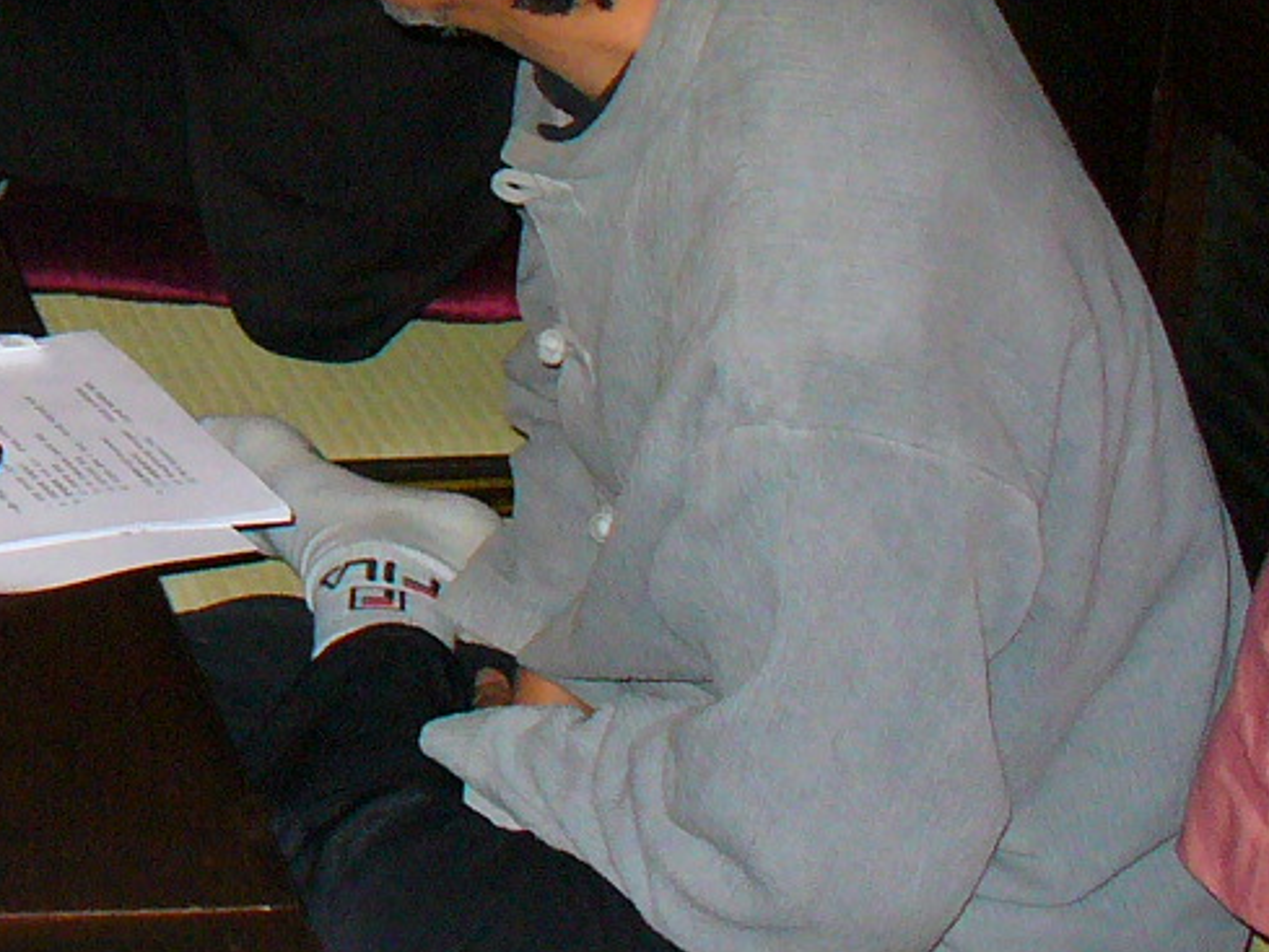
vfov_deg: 11.8
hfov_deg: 14.9
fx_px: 4437
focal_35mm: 121
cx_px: -719
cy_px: -353
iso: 200
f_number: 2.8
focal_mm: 6.1
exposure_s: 1/60
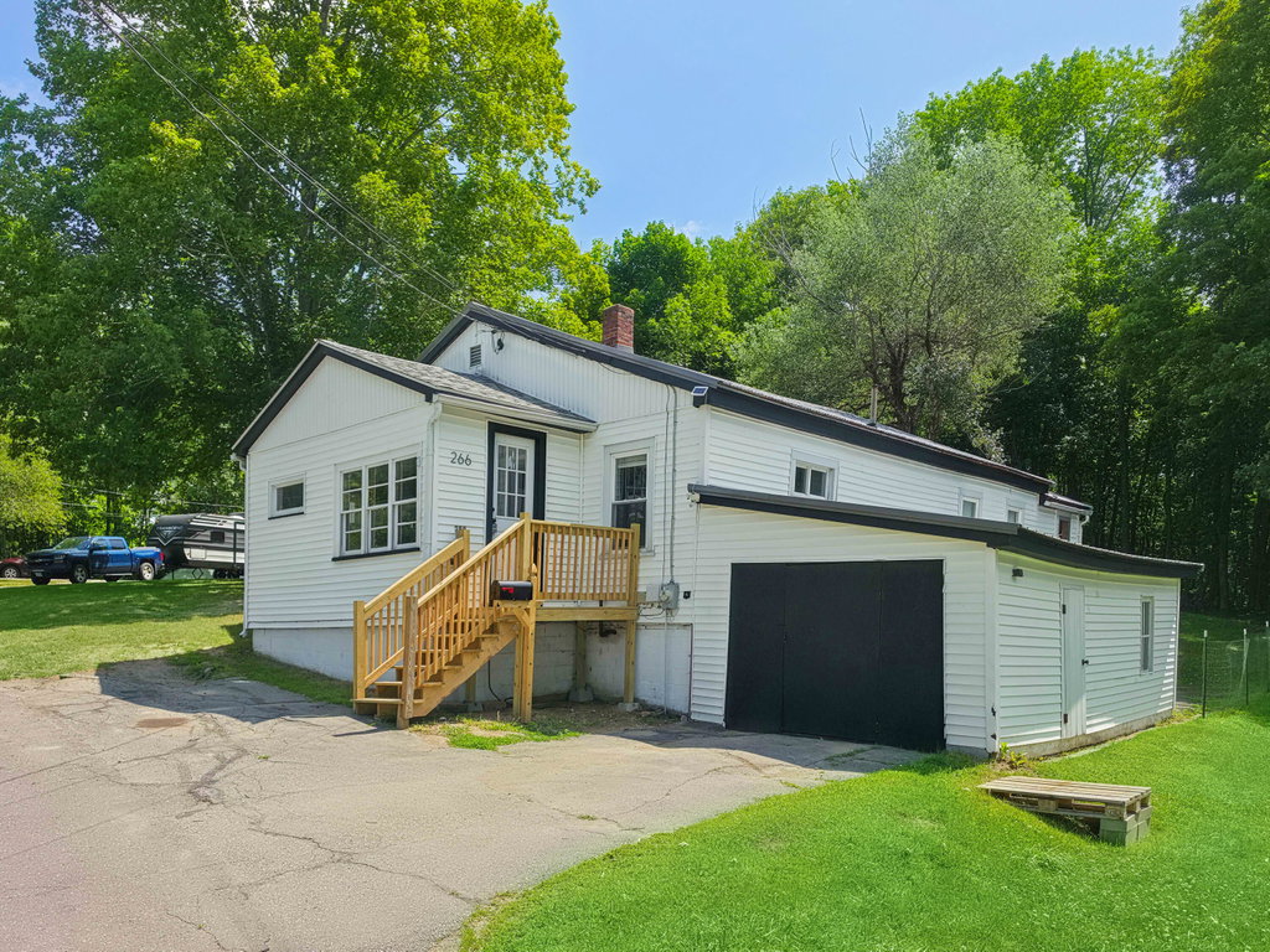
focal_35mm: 23
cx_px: 635
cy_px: 476
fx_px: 844
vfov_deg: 58.9
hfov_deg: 73.9
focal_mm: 6.5
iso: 40
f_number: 1.4
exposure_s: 1/2500
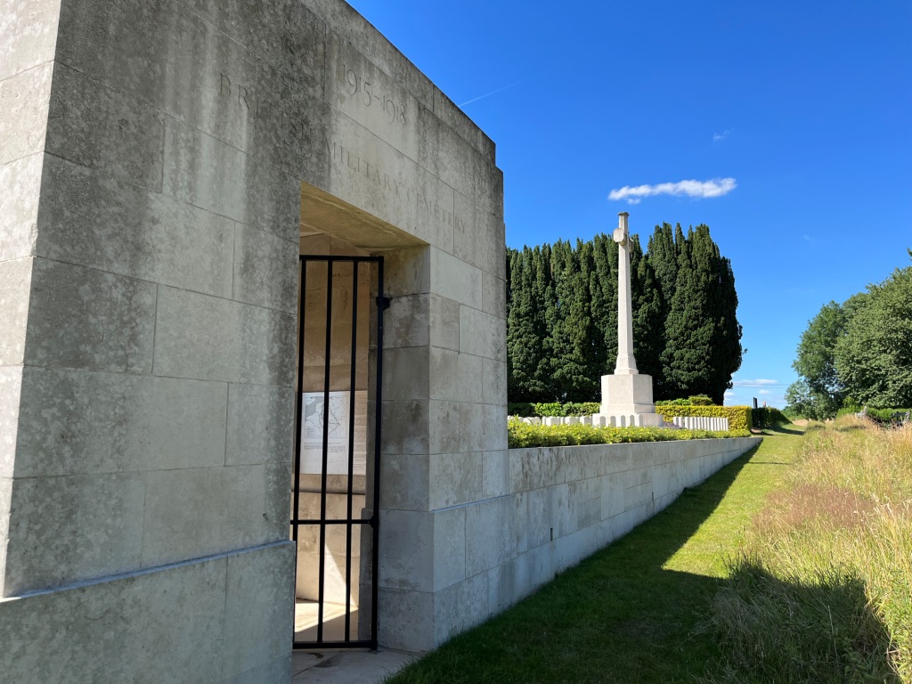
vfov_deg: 53.1
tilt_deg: +7.2
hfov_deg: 67.3
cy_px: 342
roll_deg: -0.2
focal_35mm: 26
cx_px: 456
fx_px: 685
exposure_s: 1/1517
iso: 50
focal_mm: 5.1
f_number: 1.6
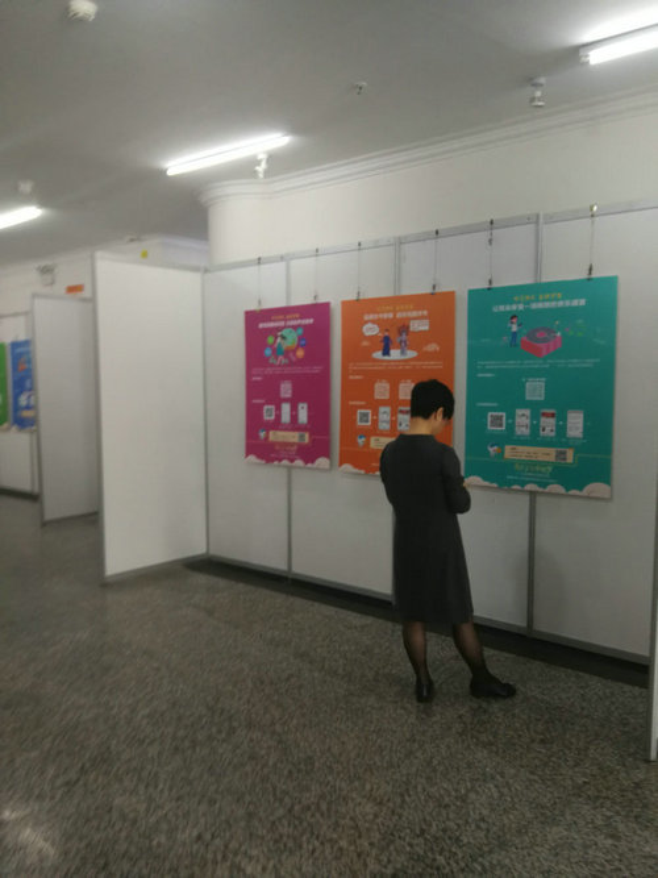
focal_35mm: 27
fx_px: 685
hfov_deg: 51.3
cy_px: 439
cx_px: 329
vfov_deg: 65.3
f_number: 2.2
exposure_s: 1/33.3
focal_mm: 3.95
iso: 125
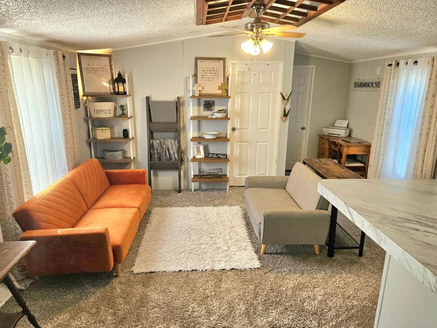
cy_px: 164
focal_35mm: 23
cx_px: 218
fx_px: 290
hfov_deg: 73.9
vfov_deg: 58.9
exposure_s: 1/120
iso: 200
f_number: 1.8
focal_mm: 5.4
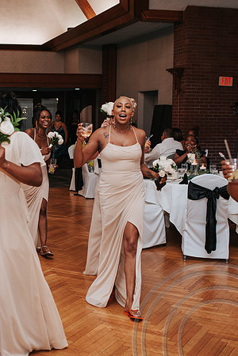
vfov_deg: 33.9
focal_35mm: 59
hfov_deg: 22.6
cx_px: 36
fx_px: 585
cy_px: 181
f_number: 3.2
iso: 1000
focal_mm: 35
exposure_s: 1/200
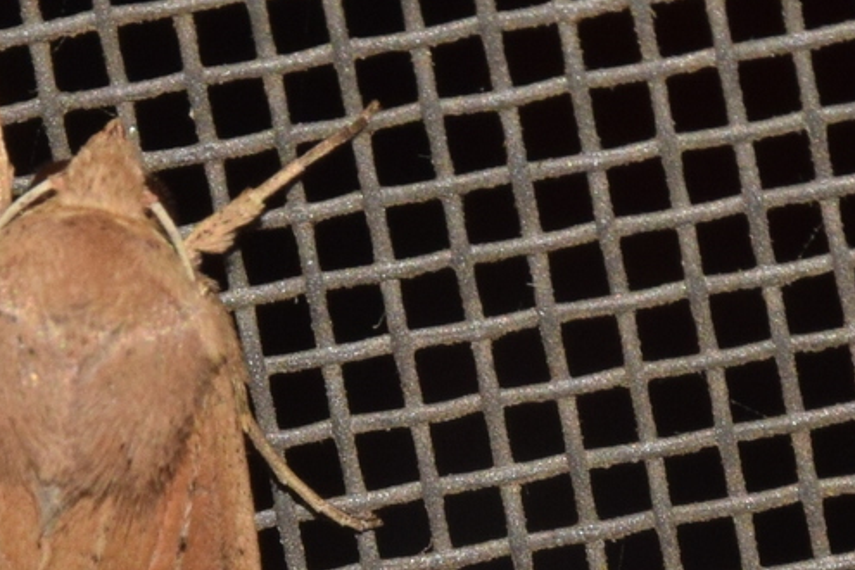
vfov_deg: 3.4
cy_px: 542
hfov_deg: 5.1
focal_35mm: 407
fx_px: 9665
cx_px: 76
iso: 400
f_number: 14
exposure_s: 1/200
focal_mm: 140
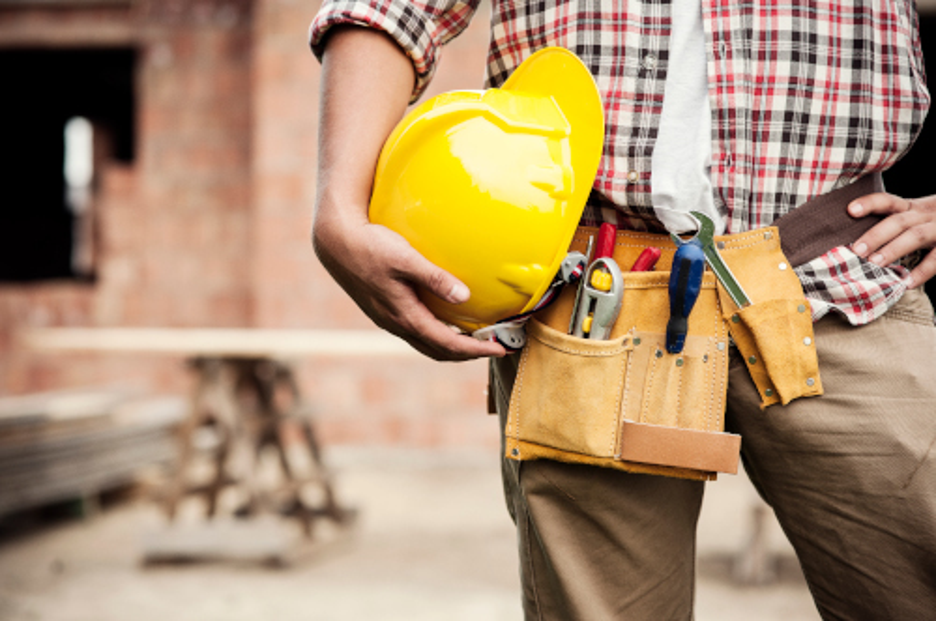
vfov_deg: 16.0
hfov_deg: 23.9
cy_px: 310
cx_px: 468
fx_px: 2207
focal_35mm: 85
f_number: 3.5
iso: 100
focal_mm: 85
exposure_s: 1/100
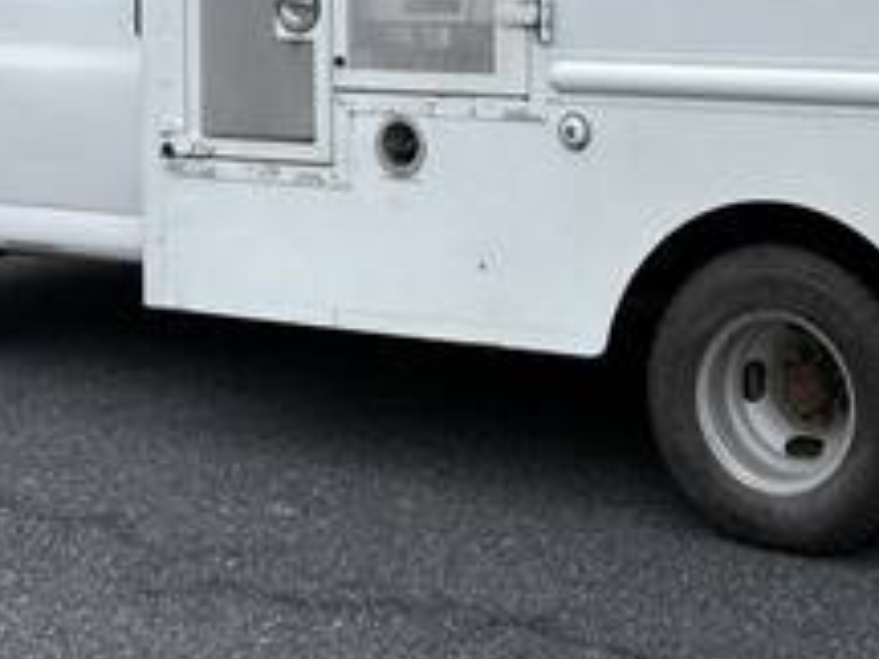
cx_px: 899
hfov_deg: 24.1
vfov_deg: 18.4
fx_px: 1955
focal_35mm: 77
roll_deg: -0.5
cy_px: -57
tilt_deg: -2.9
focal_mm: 5.96
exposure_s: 1/1451
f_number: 1.6
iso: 50
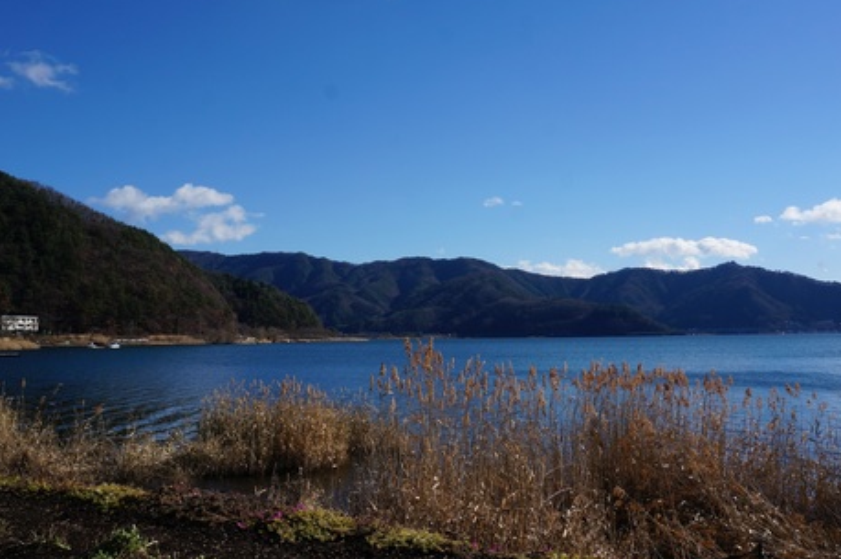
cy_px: 266
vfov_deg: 38.8
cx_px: 445
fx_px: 793
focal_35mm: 34
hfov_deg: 55.8
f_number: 13
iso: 100
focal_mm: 16
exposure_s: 1/200
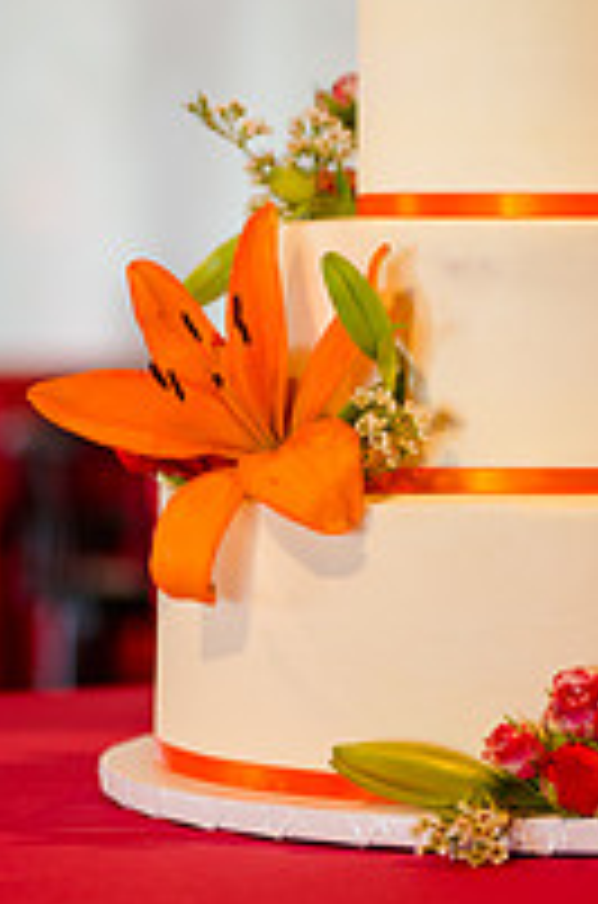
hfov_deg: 8.7
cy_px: 310
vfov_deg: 13.1
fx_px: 3932
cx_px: 411
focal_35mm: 157
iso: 1000
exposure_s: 1/80
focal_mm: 70
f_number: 2.8
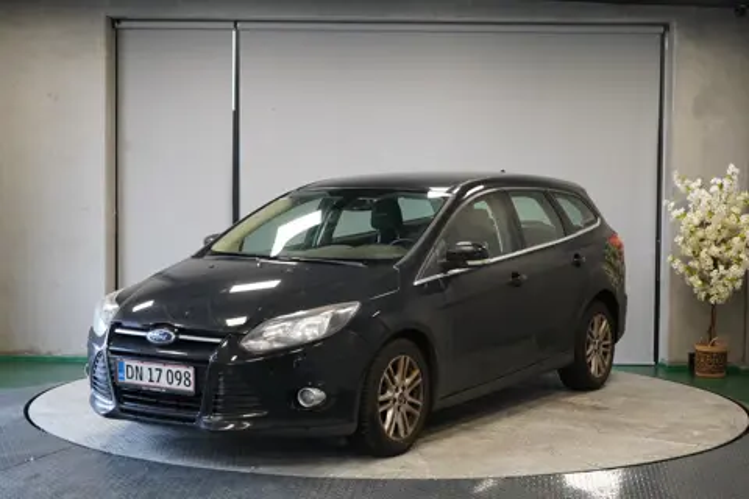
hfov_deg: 34.5
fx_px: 1207
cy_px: 250
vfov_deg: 23.4
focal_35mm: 58
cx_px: 374
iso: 3200
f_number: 5
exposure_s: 1/160
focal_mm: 58
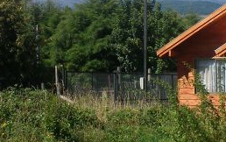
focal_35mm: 150
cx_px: 120
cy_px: -20
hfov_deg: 13.9
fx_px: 925
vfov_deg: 8.7
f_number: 5.6
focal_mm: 9.3
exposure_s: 1/500
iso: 64
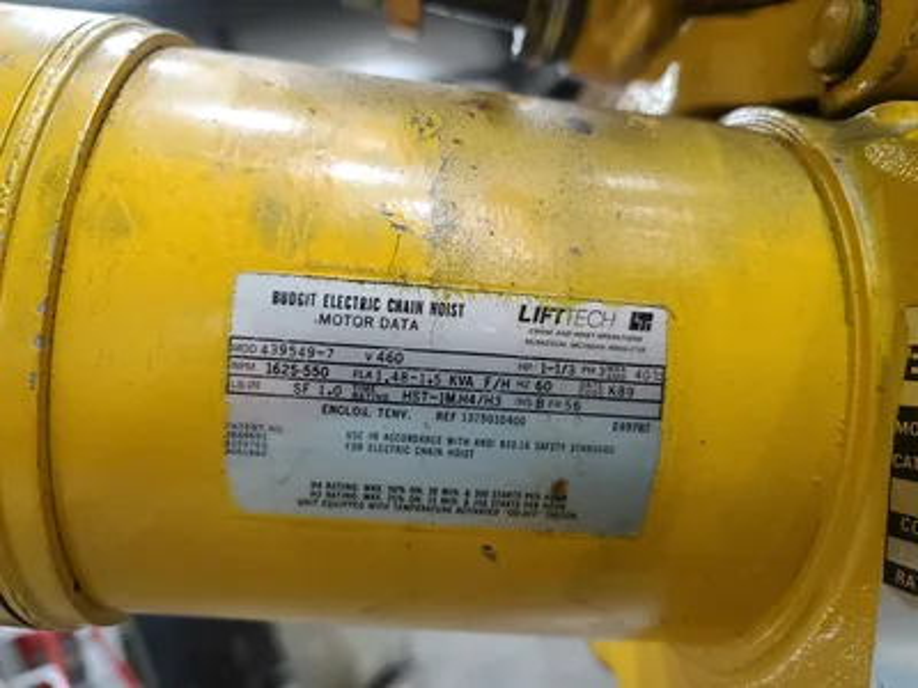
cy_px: 344
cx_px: 459
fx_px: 663
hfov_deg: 69.4
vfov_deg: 54.9
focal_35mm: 25
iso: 250
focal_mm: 7
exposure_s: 1/39
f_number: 1.8
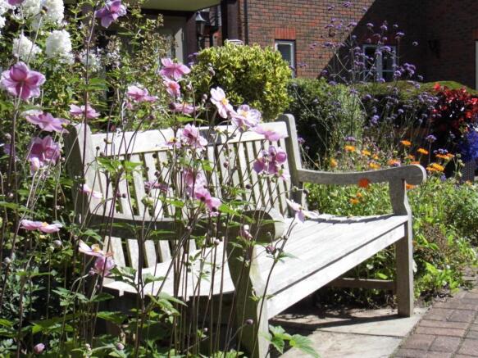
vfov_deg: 29.1
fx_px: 690
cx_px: 239
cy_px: 179
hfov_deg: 38.2
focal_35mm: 50
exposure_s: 1/800
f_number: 3.5
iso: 100
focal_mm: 9
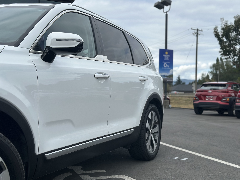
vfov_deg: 30.3
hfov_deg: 39.7
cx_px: 120
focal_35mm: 48
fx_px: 333
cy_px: 90
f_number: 1.78
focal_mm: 6.86
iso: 100
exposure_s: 1/4785
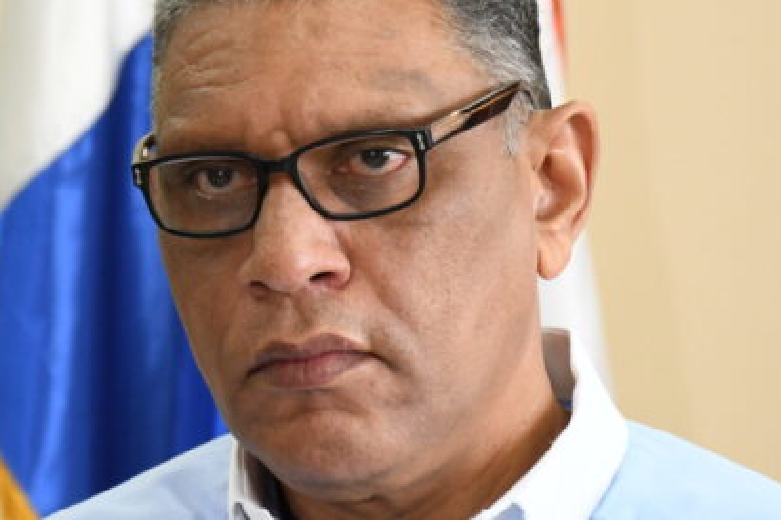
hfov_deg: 7.0
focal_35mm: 293
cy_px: 226
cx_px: 114
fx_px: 6354
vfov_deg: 4.7
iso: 2000
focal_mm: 80
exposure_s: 1/100
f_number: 6.3
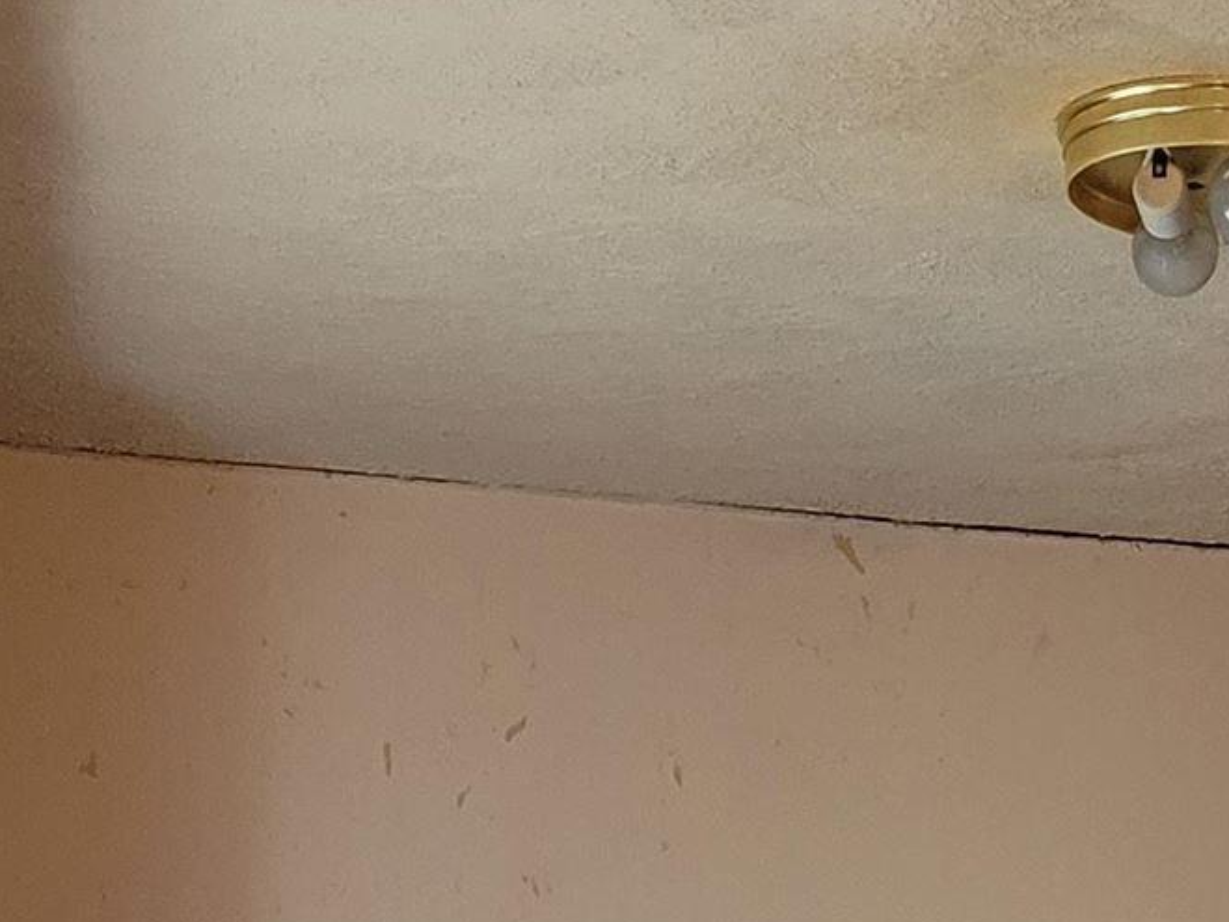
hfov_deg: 16.0
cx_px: 1235
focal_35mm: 121
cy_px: 2110
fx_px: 4296
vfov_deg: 10.7
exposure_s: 1/40
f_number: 1.8
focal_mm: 5.4
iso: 250
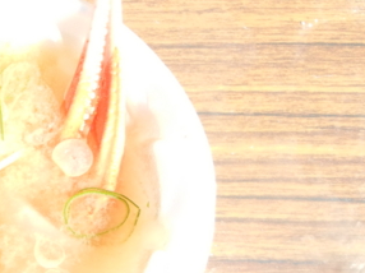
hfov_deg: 22.5
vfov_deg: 17.4
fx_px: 885
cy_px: 214
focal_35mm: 84
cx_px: 6
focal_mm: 5.4
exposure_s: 1/363
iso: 160
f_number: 3.5
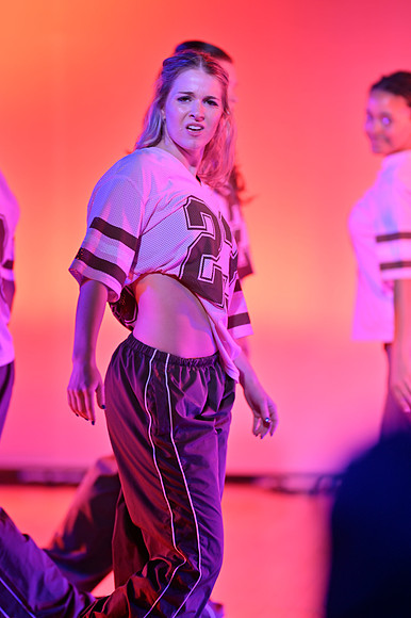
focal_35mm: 127
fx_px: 2177
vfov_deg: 16.1
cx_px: 206
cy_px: 309
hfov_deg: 10.8
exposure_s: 1/320
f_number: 1.2
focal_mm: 85
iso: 64
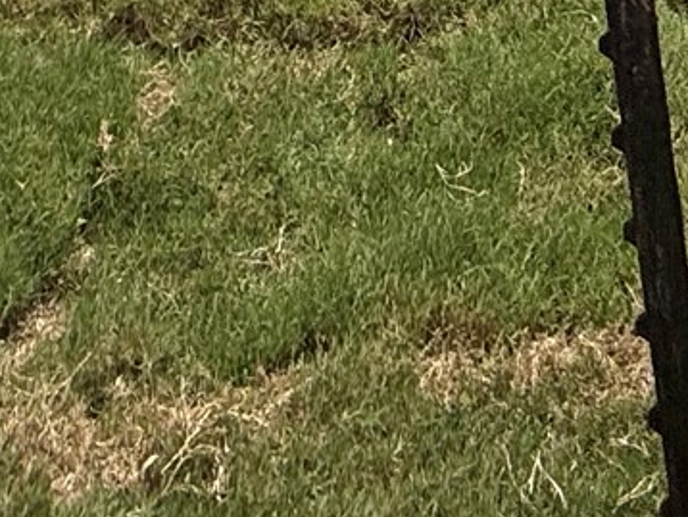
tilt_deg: +6.0
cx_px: 711
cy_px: -876
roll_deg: +0.6
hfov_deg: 23.2
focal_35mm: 80
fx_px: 1591
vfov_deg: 12.4
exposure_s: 1/2841
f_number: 2.2
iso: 50
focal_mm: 2.22
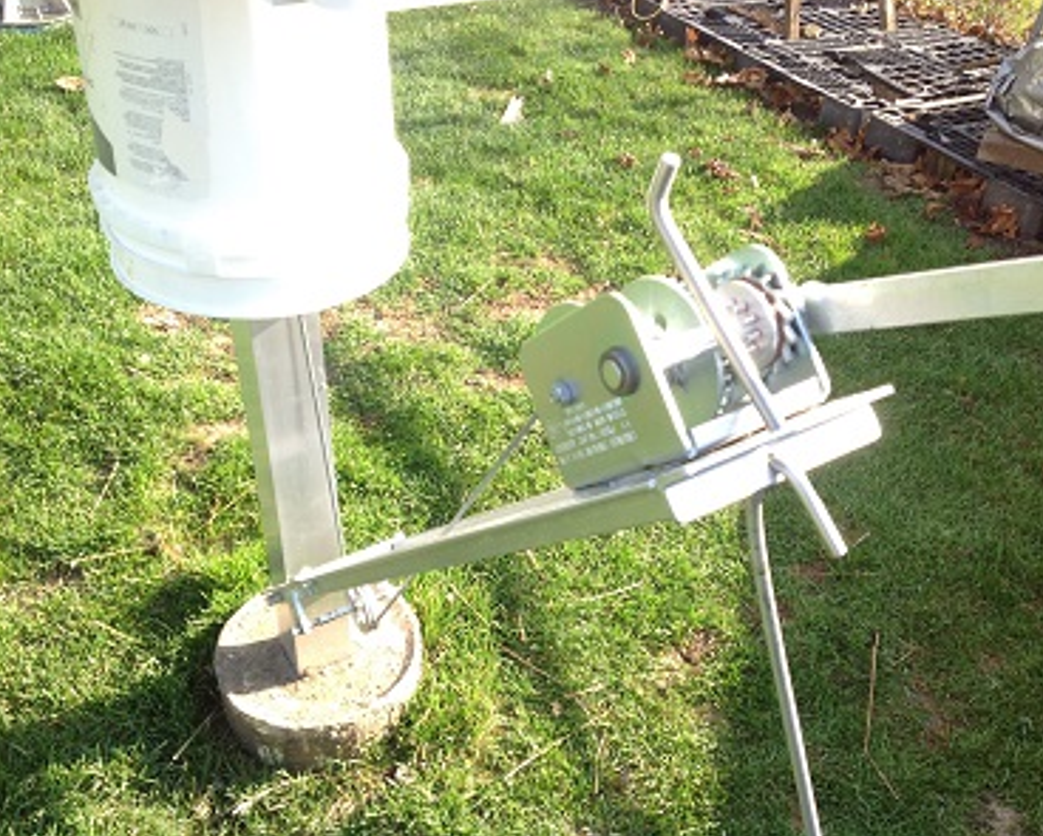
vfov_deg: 40.2
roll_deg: -4.3
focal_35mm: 37
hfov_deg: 49.0
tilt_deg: -37.5
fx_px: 1143
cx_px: 530
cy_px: 417
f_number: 2.4
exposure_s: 1/254
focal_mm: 4.28
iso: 50
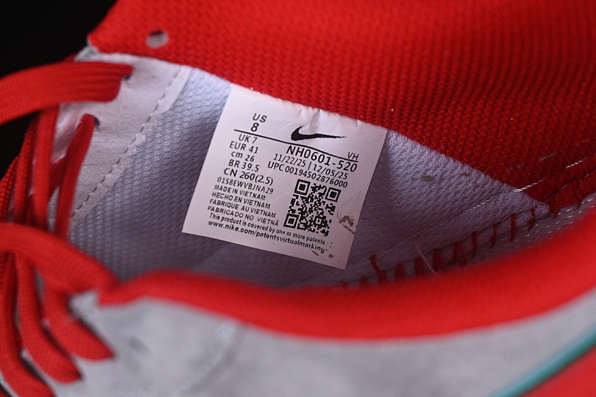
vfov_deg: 18.2
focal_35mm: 75
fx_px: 1242
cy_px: 198
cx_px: 298
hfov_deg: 27.0
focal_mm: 50
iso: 160
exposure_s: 1/80
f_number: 7.1
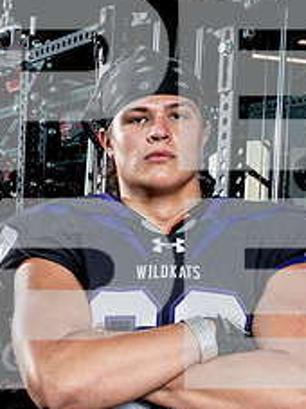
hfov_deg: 16.4
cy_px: 295
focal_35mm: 86
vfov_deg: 22.6
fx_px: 1015
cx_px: -67
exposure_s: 1/250
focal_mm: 35
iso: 640
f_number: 8
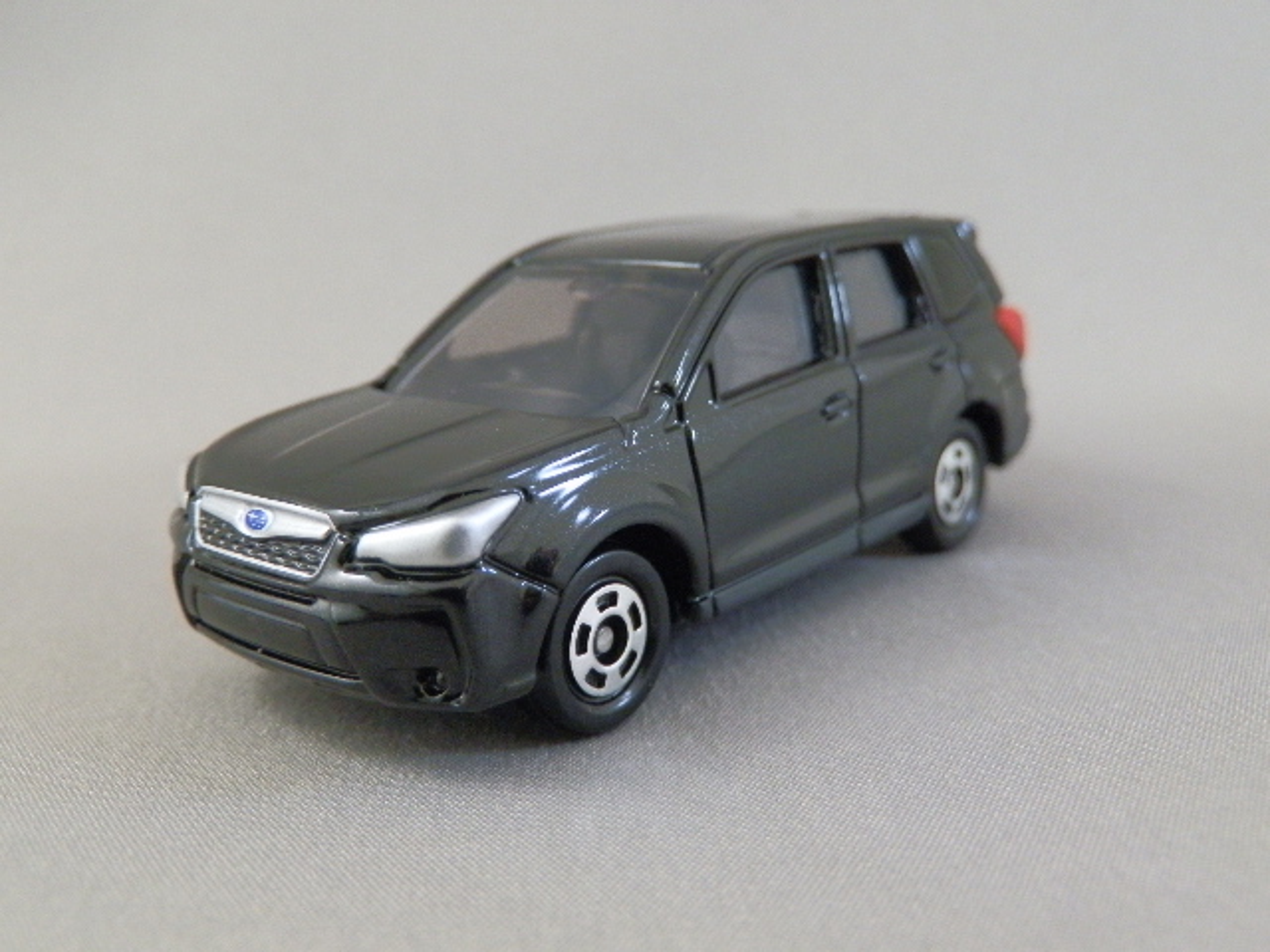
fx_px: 1247
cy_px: 476
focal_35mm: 34
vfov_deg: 41.8
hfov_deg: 54.0
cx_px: 635
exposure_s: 1/8
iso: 250
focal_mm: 6.17
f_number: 3.5
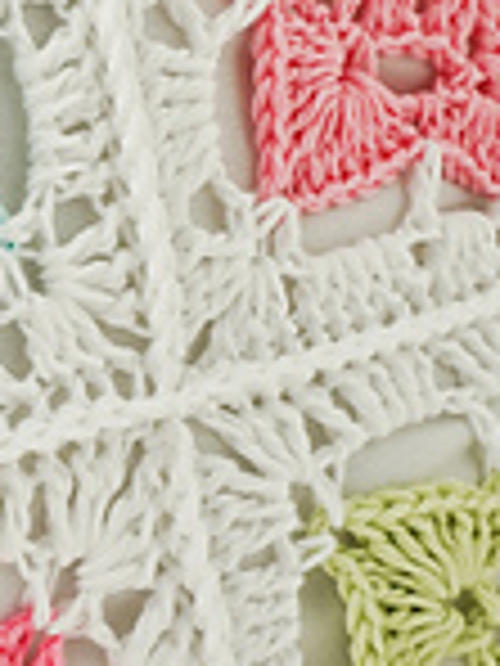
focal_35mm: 100
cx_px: -27
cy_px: 153
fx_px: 1926
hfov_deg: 14.5
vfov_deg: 19.5
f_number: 5.6
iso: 100
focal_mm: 16
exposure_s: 1/80
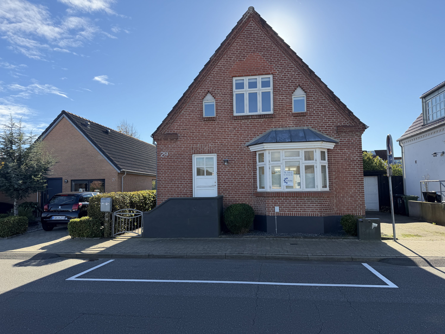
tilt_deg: +3.2
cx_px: 222
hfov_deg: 71.6
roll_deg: +1.3
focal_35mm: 24
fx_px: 309
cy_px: 167
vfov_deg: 56.8
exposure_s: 1/3021
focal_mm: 6.76
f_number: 1.78
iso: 100
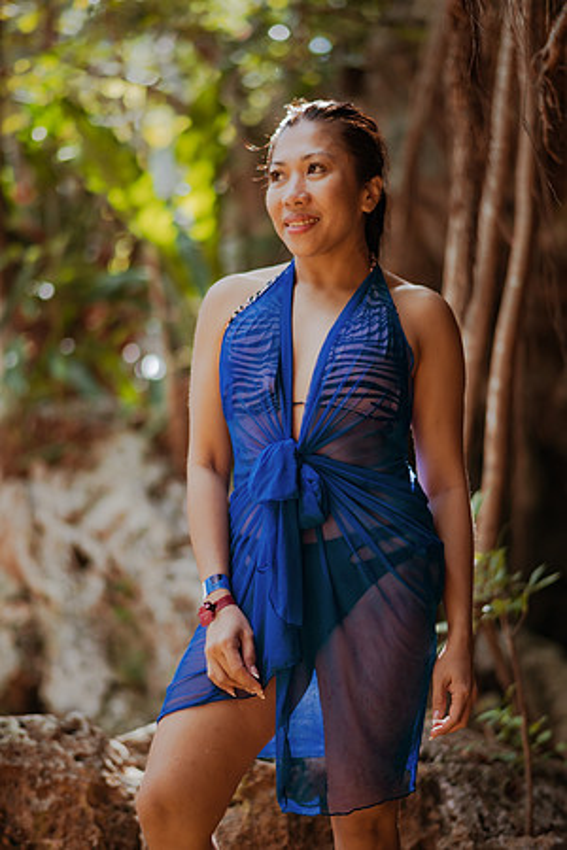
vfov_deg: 34.5
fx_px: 1370
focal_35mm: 58
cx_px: 284
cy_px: 425
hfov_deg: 23.4
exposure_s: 1/800
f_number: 1.4
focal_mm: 58
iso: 250
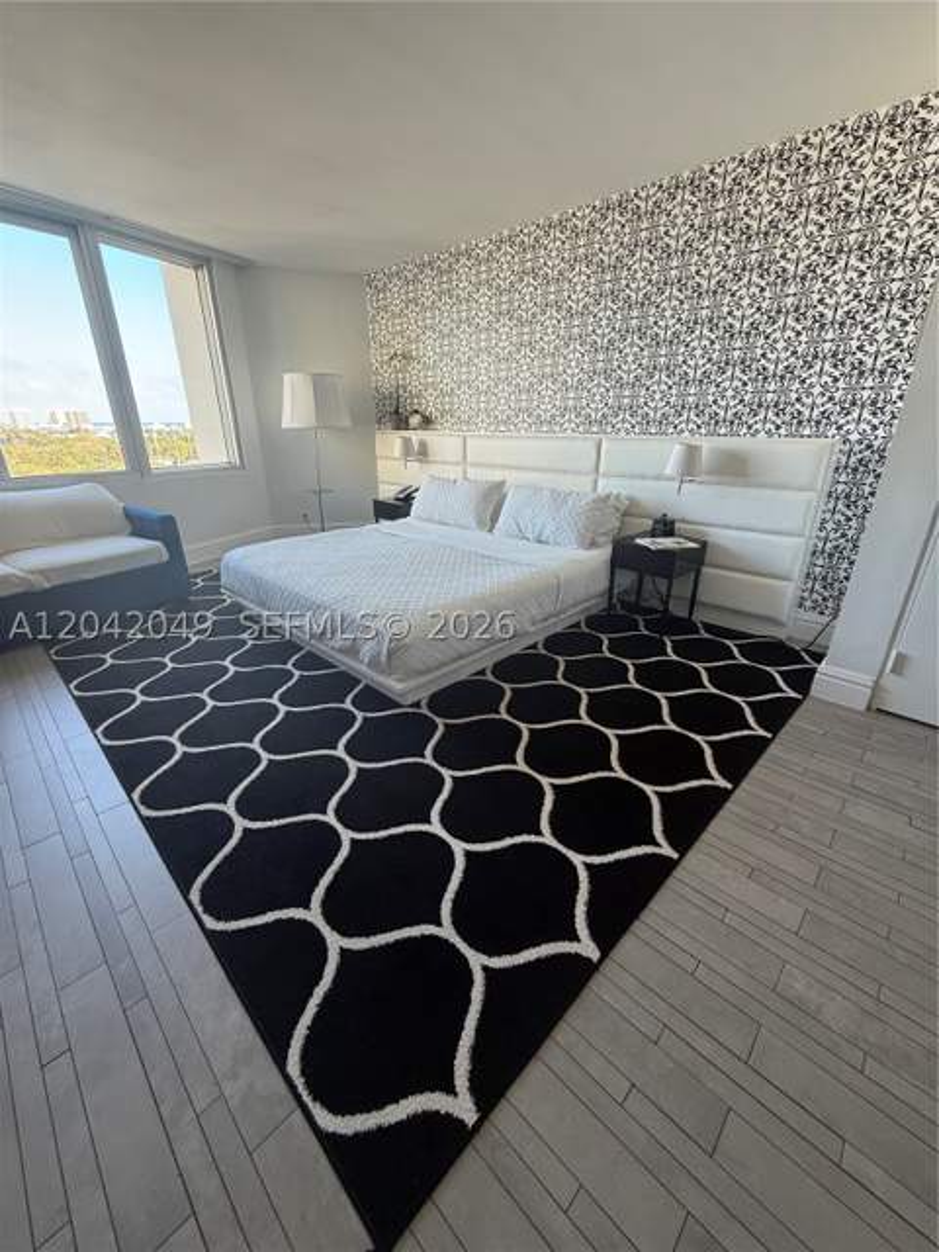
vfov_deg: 102.1
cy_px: 626
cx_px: 470
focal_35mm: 14
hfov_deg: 85.7
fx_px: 506
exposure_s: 1/99
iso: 64
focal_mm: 2.22
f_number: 2.2
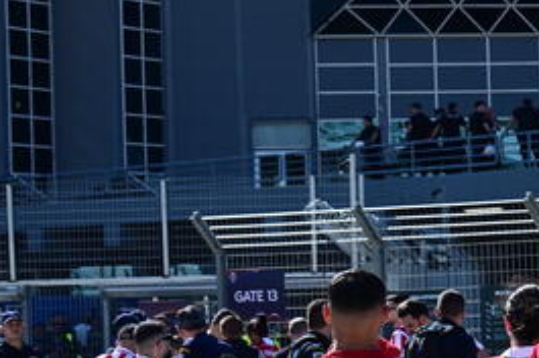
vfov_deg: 11.5
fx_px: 1779
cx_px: 889
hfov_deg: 15.4
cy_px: 264
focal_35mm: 119
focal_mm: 35
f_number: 3.5
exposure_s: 1/4000
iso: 500
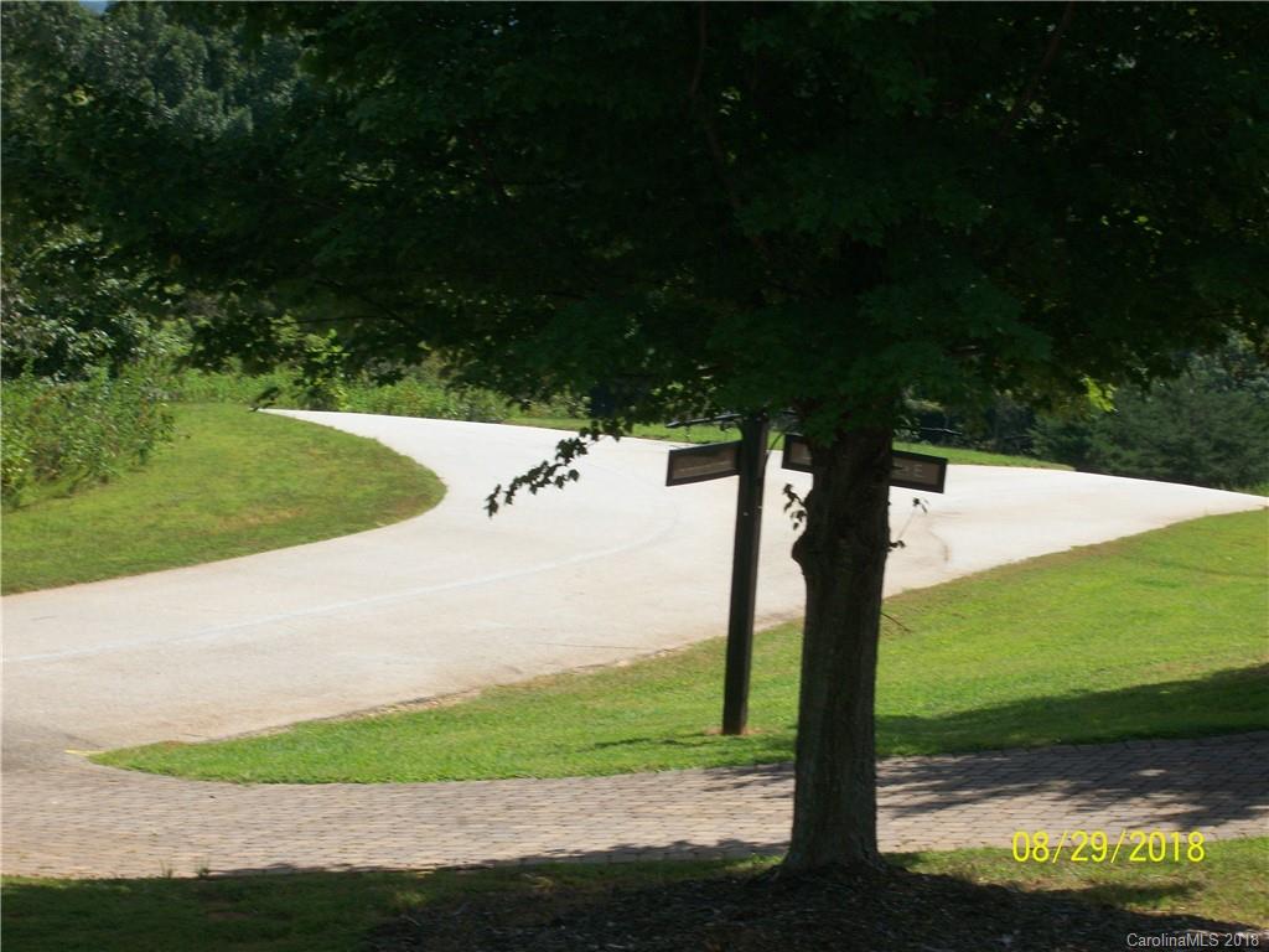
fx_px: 3849
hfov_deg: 18.7
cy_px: 476
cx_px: 634
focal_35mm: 105
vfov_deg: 14.1
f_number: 5.7
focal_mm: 18.8
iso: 80
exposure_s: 1/400
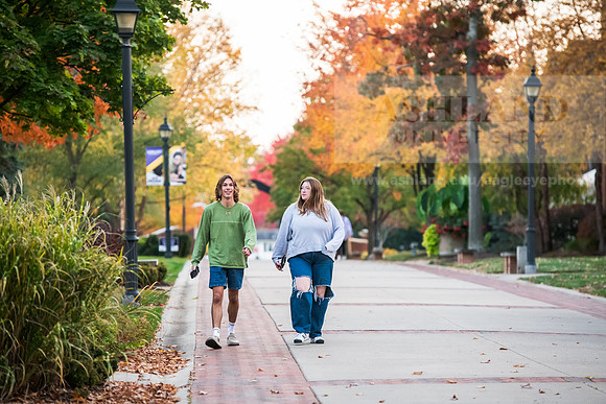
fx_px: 3031
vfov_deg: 7.6
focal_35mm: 180
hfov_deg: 11.4
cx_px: 303
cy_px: 202
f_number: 4
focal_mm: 180
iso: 1600
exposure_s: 1/250
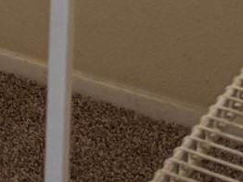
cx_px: -510
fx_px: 1439
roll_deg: +2.2
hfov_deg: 8.1
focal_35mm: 205
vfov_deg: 6.6
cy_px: -360
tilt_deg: -10.1
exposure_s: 1/60
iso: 320
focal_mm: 5.96
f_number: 1.6
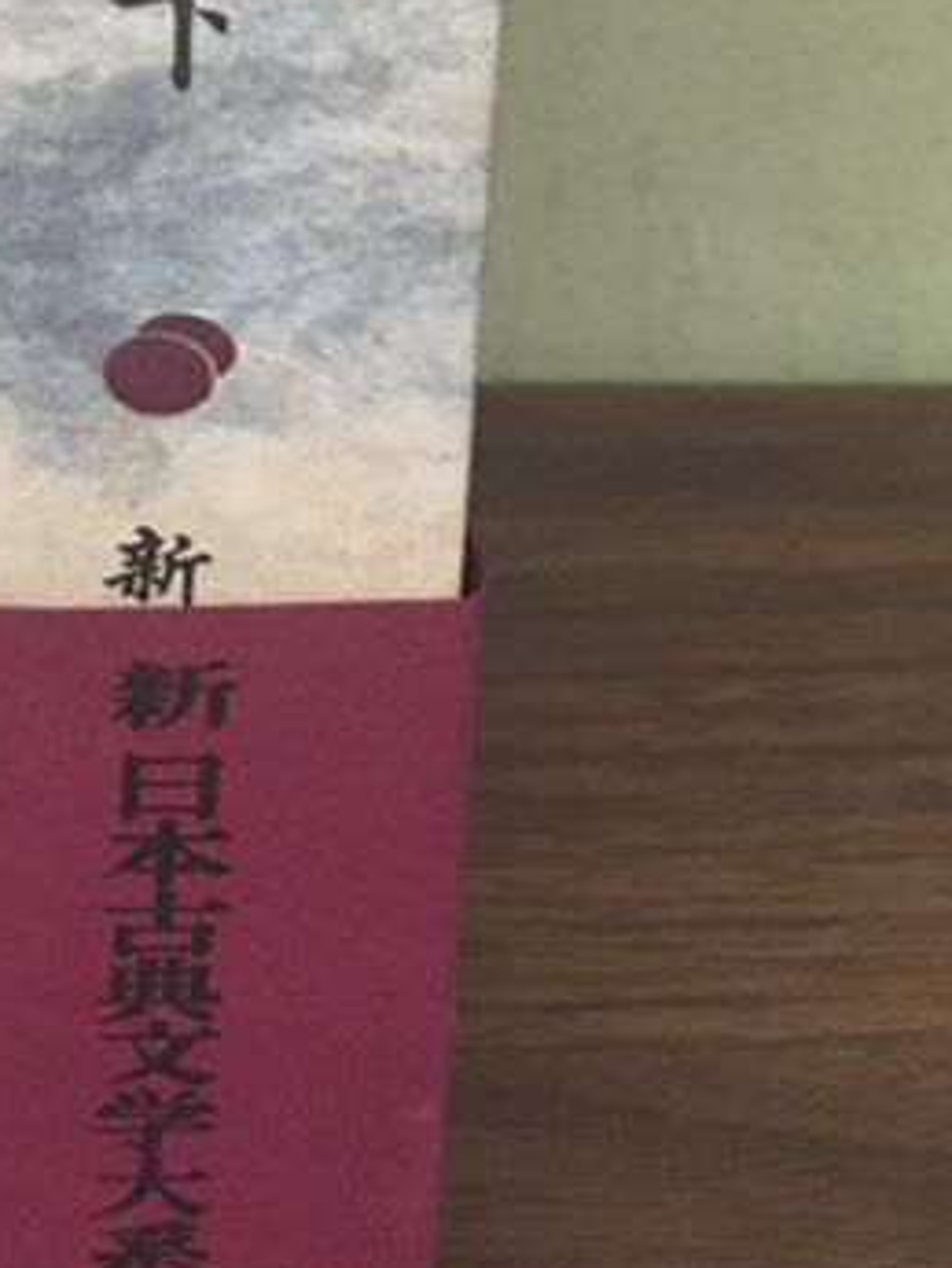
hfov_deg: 16.5
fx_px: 3152
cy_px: -327
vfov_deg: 20.9
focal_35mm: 86
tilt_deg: -18.3
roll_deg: -0.4
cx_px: -162
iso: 160
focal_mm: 4.15
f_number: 2.2
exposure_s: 1/30
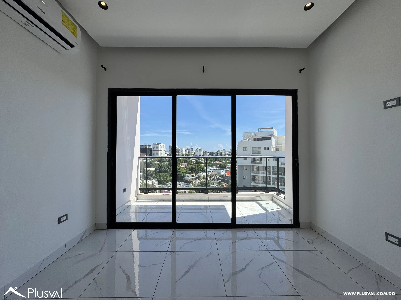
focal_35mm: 14
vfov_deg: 85.7
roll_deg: +0.4
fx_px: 162
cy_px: 150
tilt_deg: +0.5
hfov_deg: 102.1
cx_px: 200
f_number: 2.2
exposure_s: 1/1976
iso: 50
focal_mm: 2.22
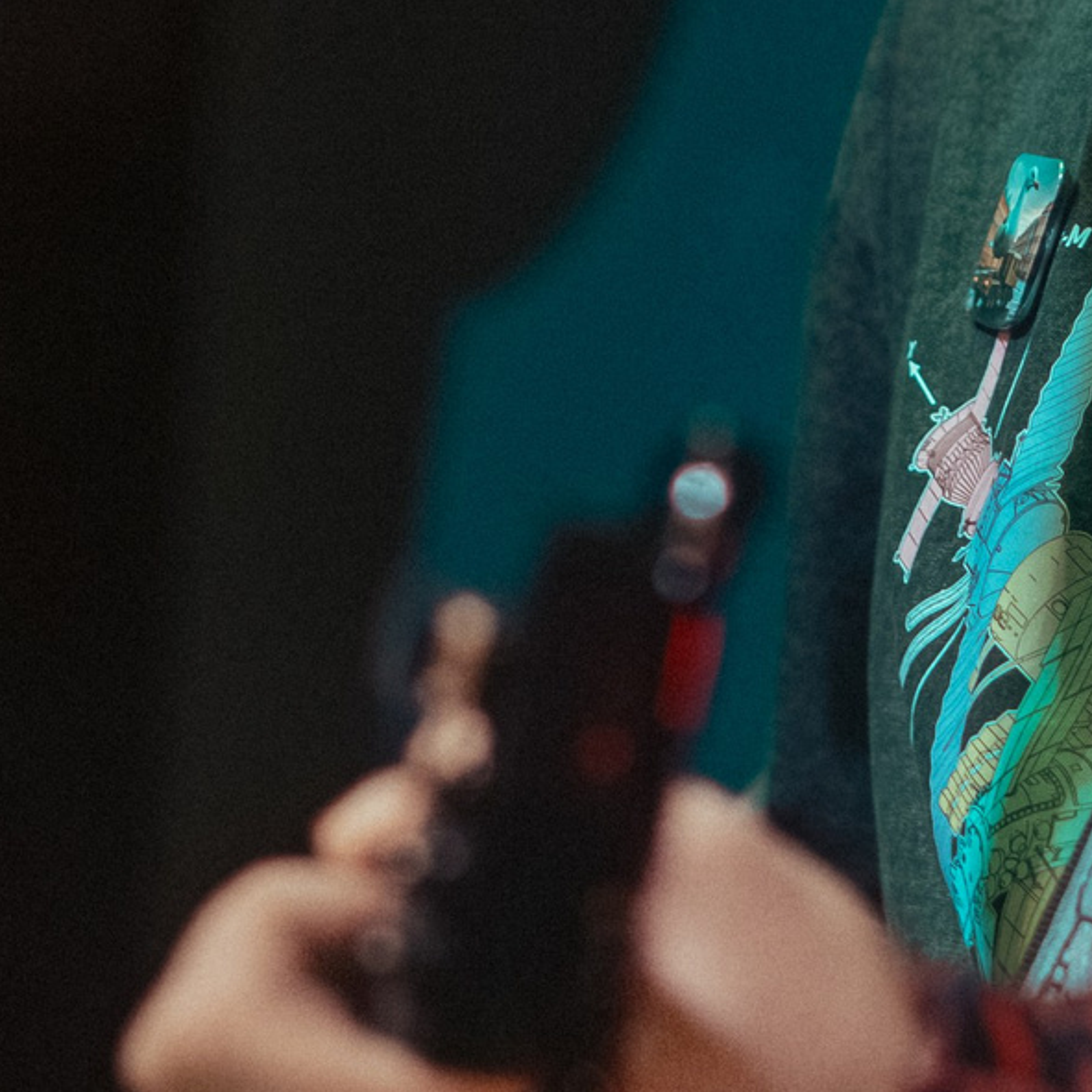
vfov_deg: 9.4
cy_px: -36
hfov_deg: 9.5
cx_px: 726
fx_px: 6567
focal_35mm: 184
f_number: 2.5
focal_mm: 50
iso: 400
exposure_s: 1/200
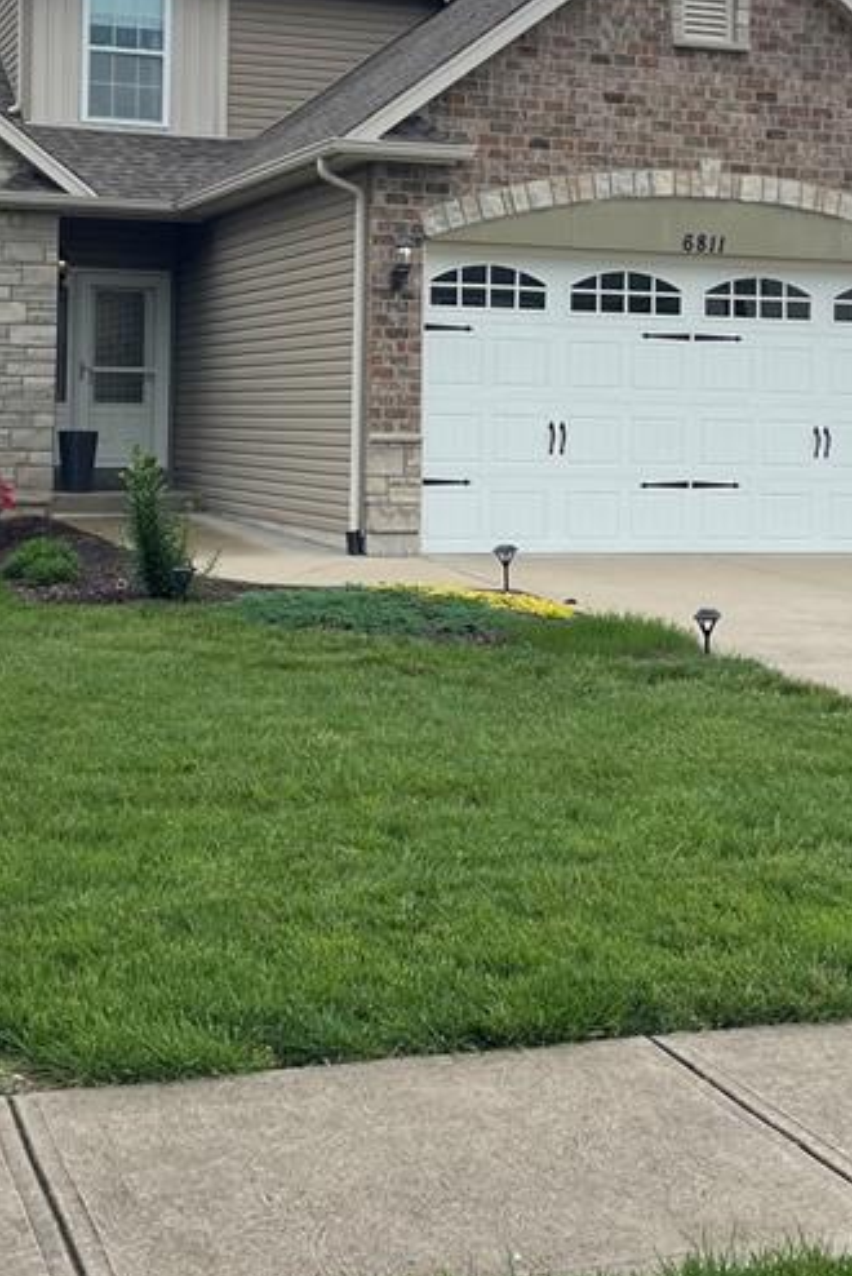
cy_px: 344
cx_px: 367
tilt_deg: +3.1
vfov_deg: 35.0
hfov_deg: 24.2
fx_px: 1985
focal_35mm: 56
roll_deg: -0.9
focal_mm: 4.2
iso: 32
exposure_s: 1/2451
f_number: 1.6
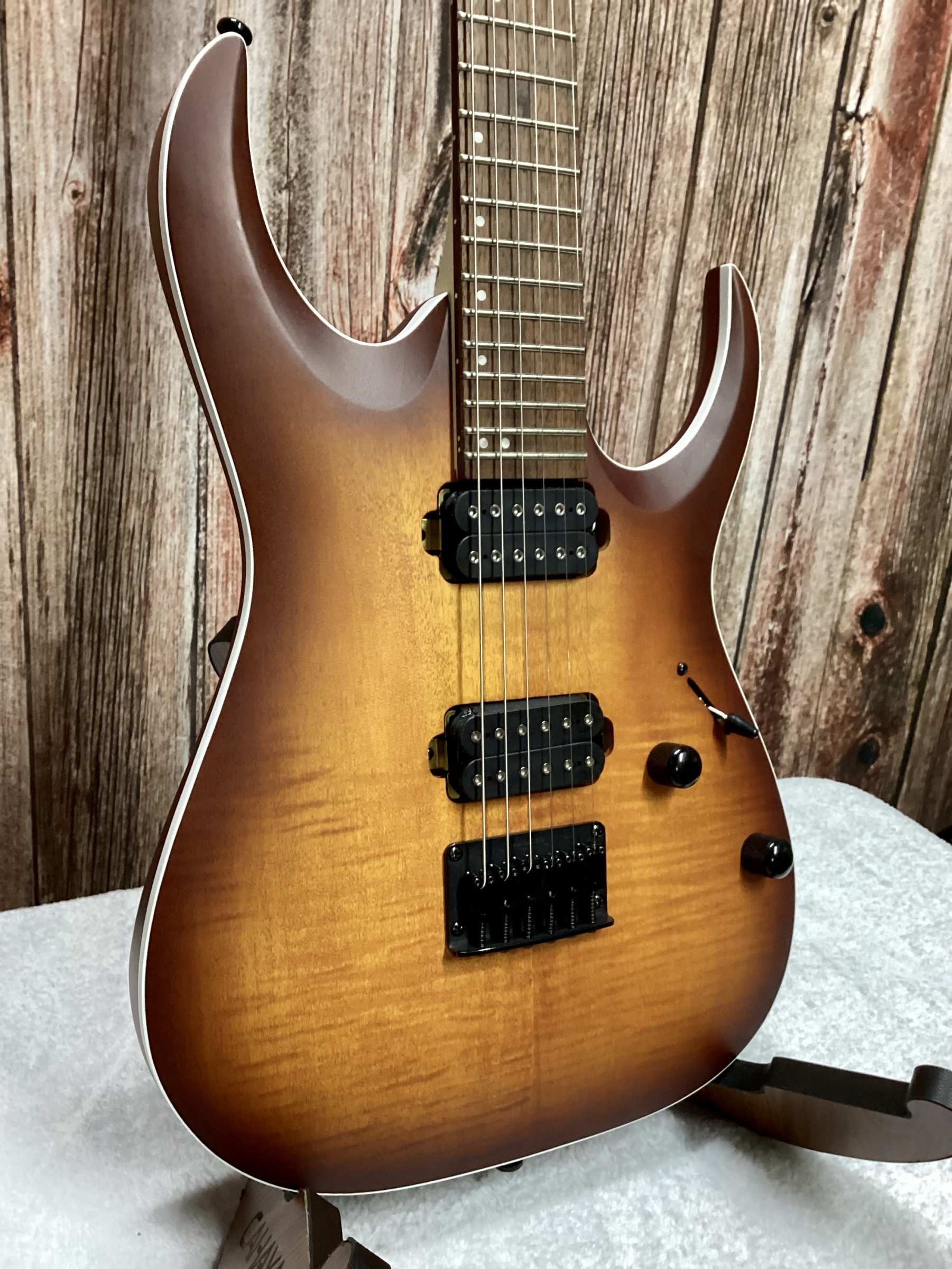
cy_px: 634
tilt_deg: -20.5
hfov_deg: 45.5
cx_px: 476
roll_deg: -5.4
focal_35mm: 31
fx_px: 1136
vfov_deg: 58.3
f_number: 2.4
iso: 250
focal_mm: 3.3
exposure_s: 1/40
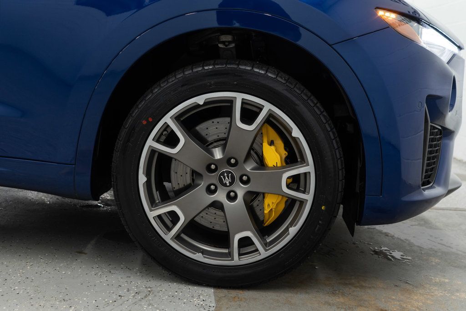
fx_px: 544
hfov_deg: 46.4
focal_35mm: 42
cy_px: 156
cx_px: 233
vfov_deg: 31.9
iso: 400
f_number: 3.2
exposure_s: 1/60
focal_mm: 28
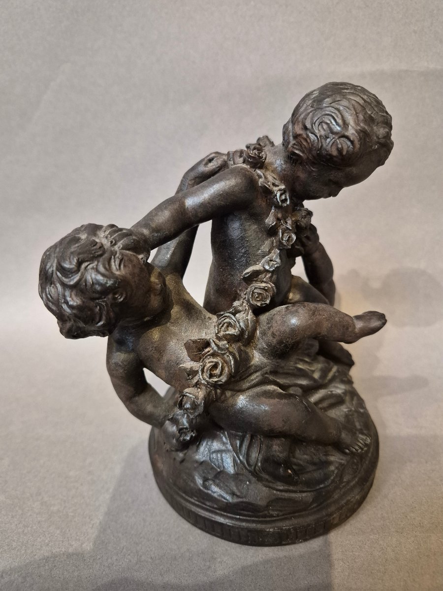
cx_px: 222
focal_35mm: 23
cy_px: 296
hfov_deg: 58.9
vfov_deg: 73.9
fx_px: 392
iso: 1250
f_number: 1.8
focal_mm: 5.4
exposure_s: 1/100
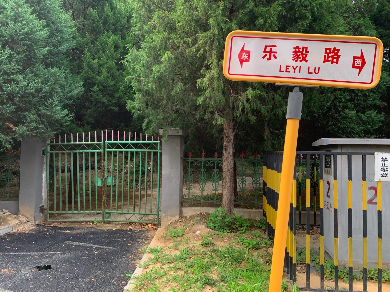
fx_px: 293
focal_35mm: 26
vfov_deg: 53.1
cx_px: 195
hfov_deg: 67.3
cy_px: 146
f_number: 1.8
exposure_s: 1/197
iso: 25
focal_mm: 4.25
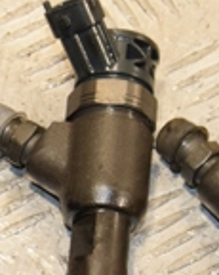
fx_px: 1930
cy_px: 334
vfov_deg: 8.0
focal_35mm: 238
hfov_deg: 6.5
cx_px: -42
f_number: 7.1
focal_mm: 38
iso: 800
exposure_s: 1/200
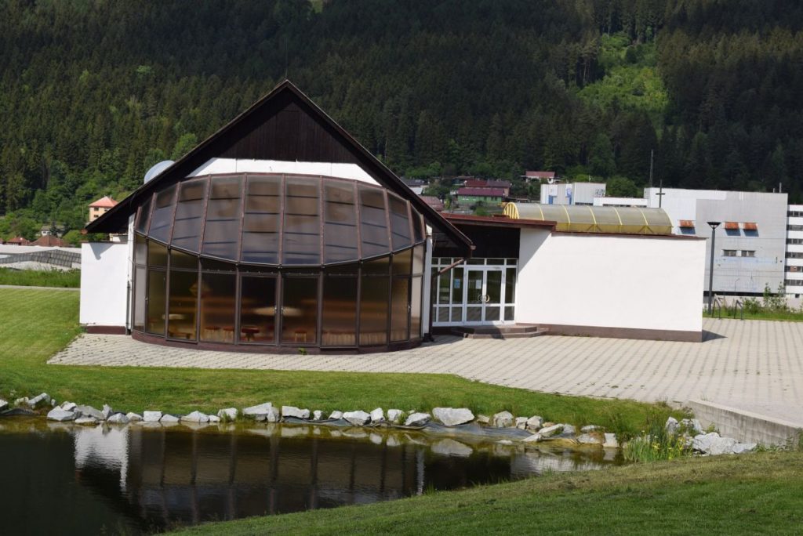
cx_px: 402
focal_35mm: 68
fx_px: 1506
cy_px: 268
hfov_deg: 29.8
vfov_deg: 20.2
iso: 100
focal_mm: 45
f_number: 11
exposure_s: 1/200
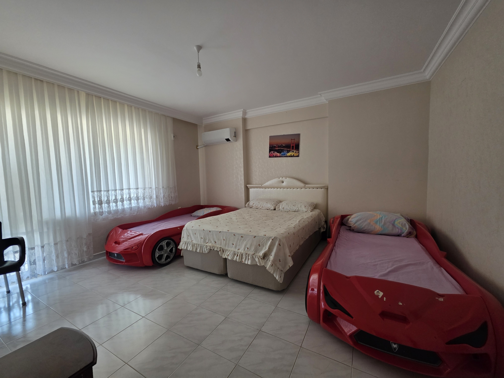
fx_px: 189
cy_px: 189
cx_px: 252
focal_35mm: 13
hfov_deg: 106.2
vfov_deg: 89.9
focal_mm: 2.2
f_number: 1.9
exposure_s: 1/120
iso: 200
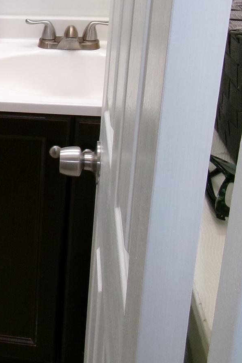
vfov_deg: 29.7
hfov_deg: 17.8
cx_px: -141
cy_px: 96
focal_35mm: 67
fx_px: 676
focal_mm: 5.1
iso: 190
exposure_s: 1/34
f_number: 3.9
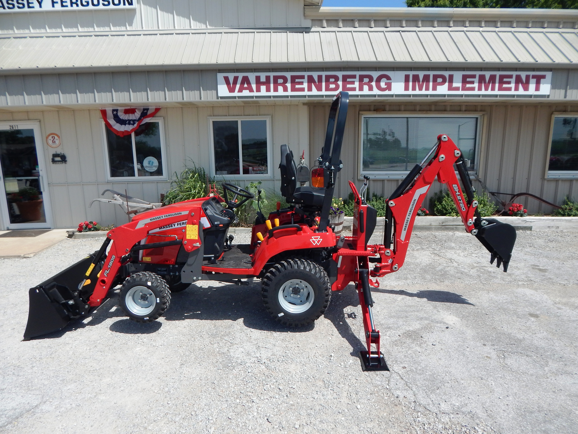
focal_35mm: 22
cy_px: 217
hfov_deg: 76.4
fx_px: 367
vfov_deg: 61.1
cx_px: 289
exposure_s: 1/500
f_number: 6
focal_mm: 4
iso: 125
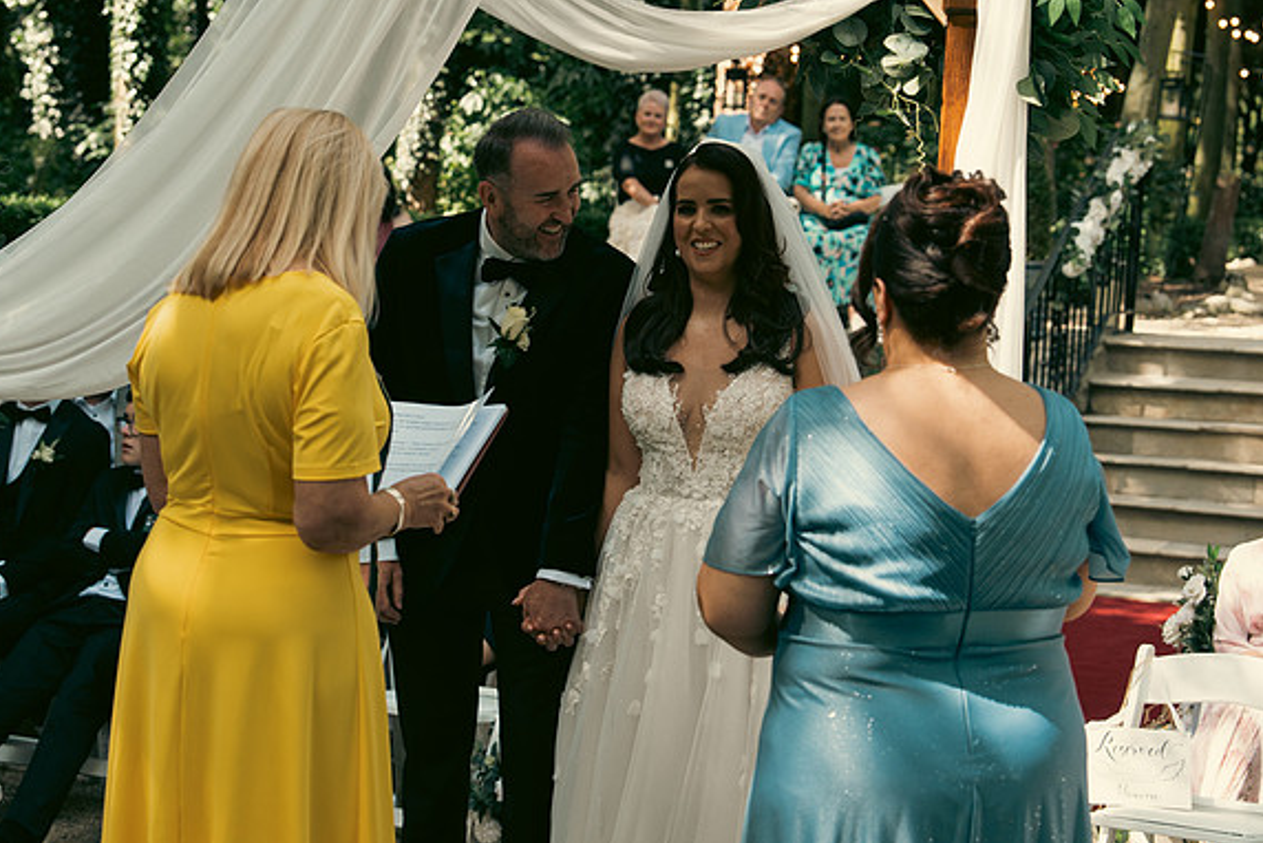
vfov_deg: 18.0
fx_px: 2668
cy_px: 420
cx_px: 625
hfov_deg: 26.6
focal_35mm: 76
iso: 160
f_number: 3.5
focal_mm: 50
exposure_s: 1/200
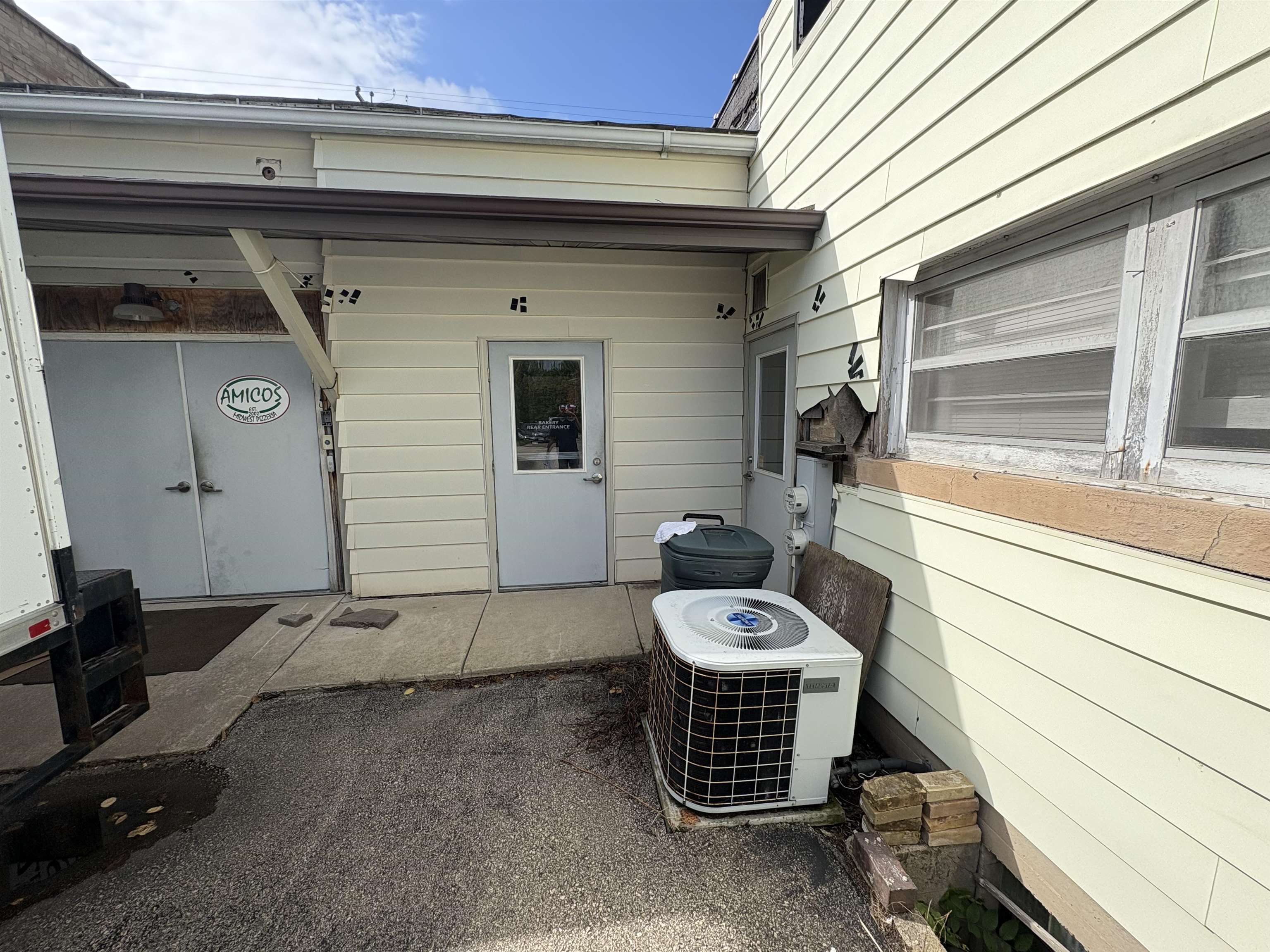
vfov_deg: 85.7
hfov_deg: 102.1
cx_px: 635
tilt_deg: -5.9
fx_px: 514
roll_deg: +1.0
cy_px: 476
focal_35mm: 14
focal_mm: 2.22
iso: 64
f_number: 2.2
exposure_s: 1/1536
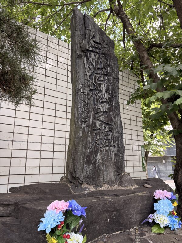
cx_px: 91
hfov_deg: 53.1
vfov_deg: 67.3
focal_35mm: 26
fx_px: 182
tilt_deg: +13.9
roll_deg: +0.2
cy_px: 122
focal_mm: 5.96
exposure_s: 1/173
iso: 64
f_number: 1.6
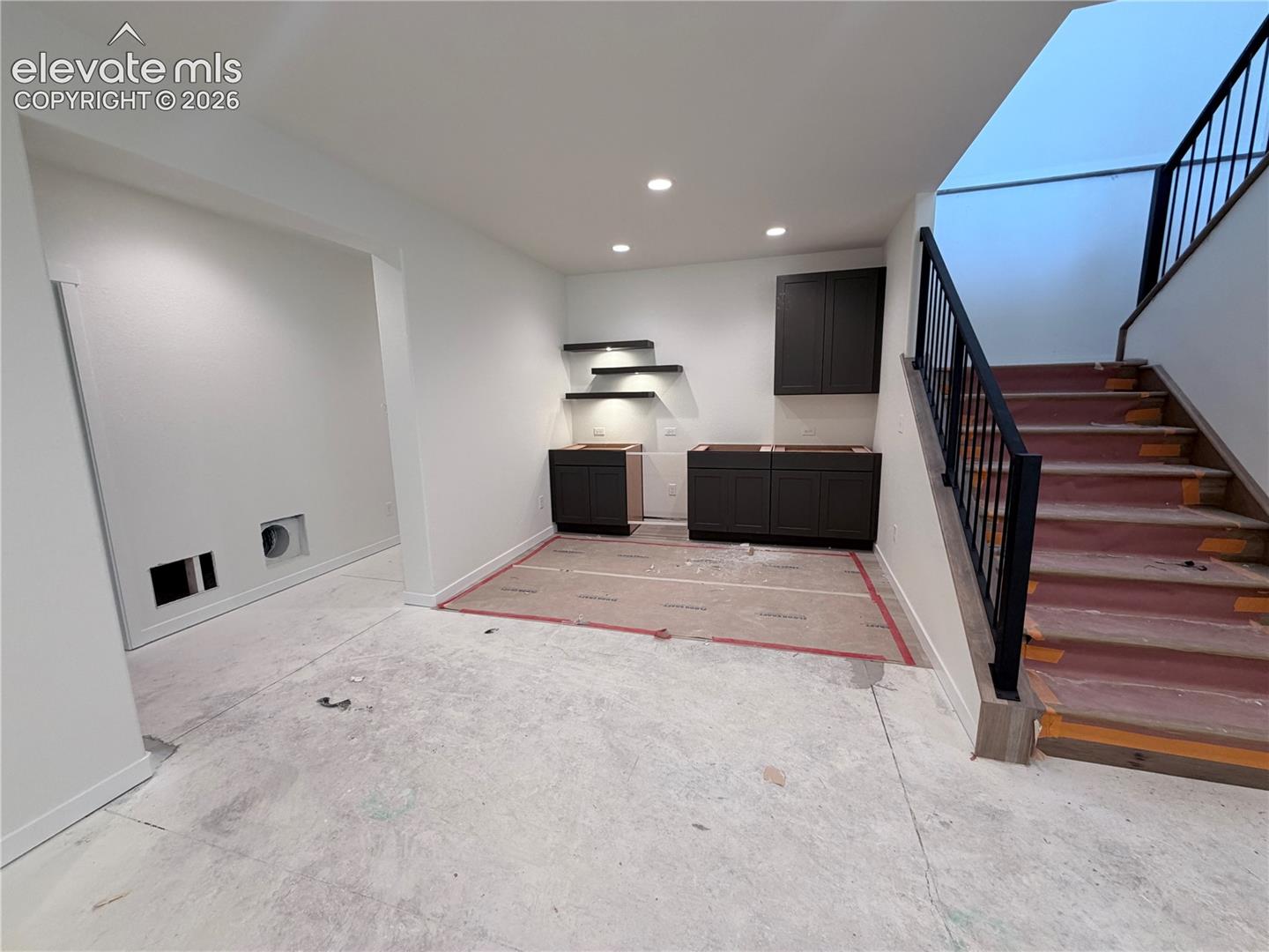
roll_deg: +1.2
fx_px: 513
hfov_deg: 102.1
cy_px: 476
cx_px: 634
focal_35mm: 14
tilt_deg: -7.9
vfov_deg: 85.7
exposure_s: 1/120
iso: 160
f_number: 2.2
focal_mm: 2.22
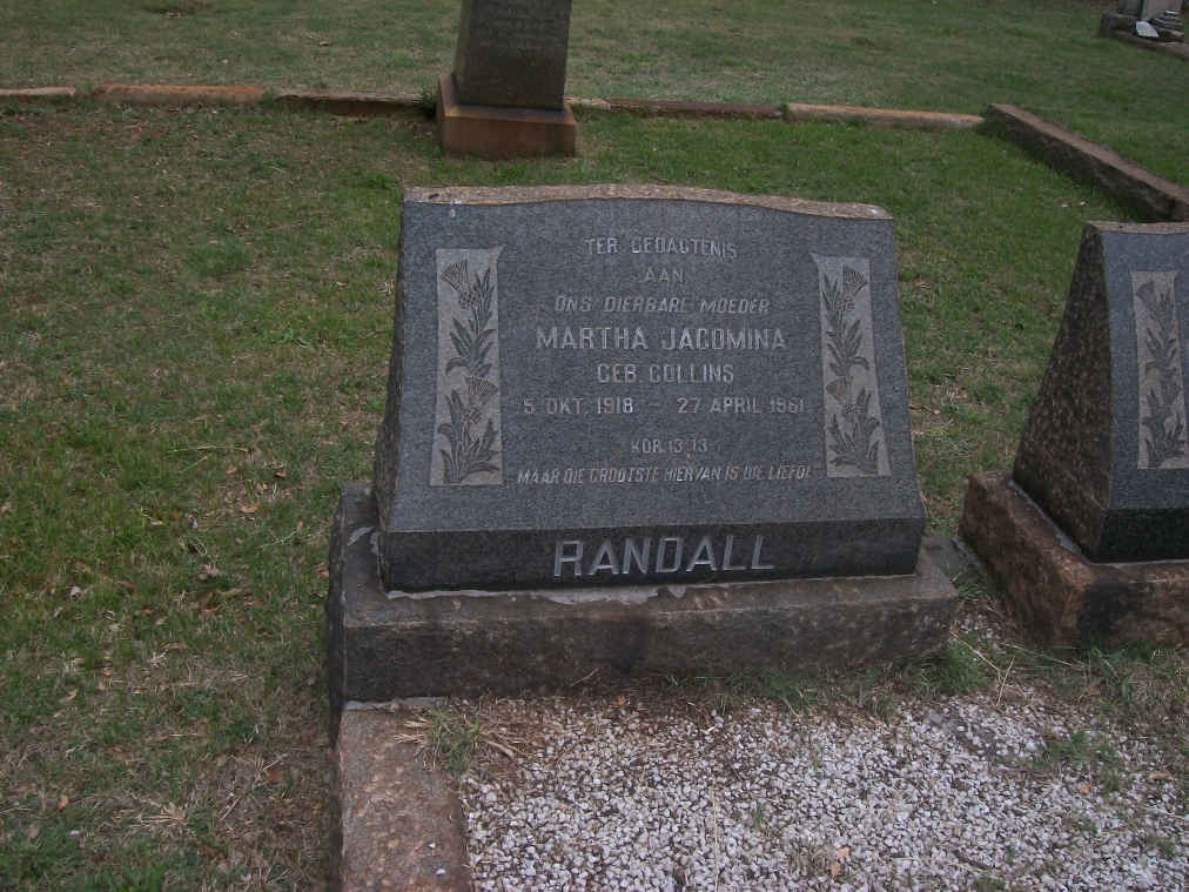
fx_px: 1237
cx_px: 594
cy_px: 446
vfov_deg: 39.7
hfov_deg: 51.4
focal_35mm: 36
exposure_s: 1/400
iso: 80
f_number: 4.8
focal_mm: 6
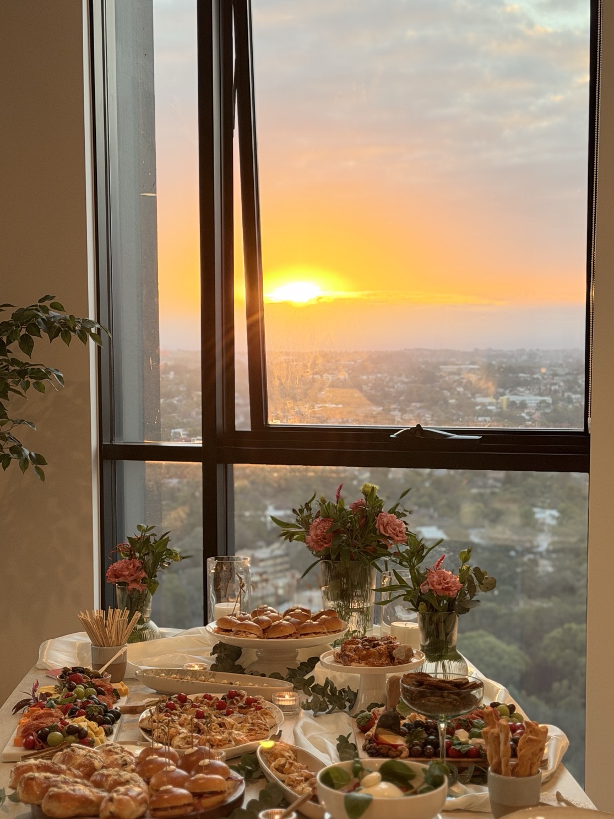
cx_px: 287
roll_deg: +0.4
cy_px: 502
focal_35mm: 62
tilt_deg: -6.4
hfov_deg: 23.7
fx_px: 1466
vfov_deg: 31.1
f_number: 1.78
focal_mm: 6.76
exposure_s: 1/279
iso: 80
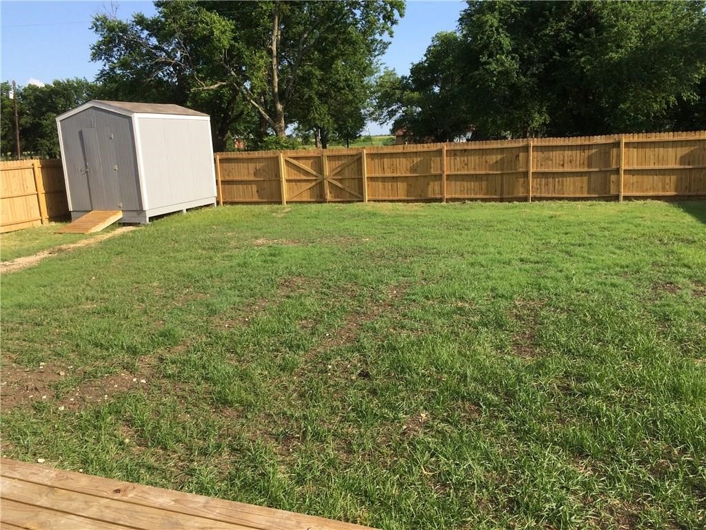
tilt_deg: -13.3
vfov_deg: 48.2
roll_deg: +3.9
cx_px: 353
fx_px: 591
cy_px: 265
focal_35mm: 29
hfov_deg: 61.7
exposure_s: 1/1172
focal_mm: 4.15
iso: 32
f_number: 2.2
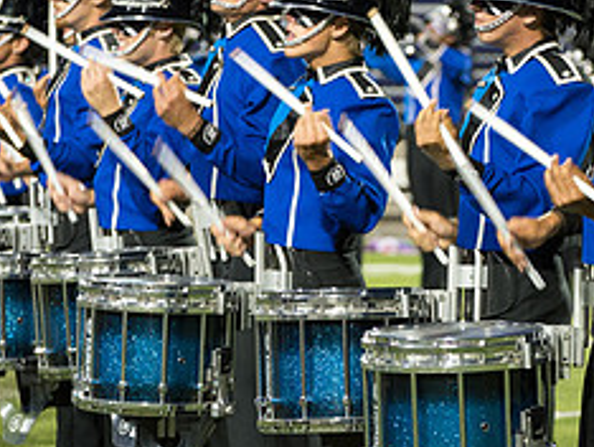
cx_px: 484
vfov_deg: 4.2
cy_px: 226
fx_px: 6081
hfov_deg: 5.6
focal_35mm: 354
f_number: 4.8
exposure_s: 1/200
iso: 4000
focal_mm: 125
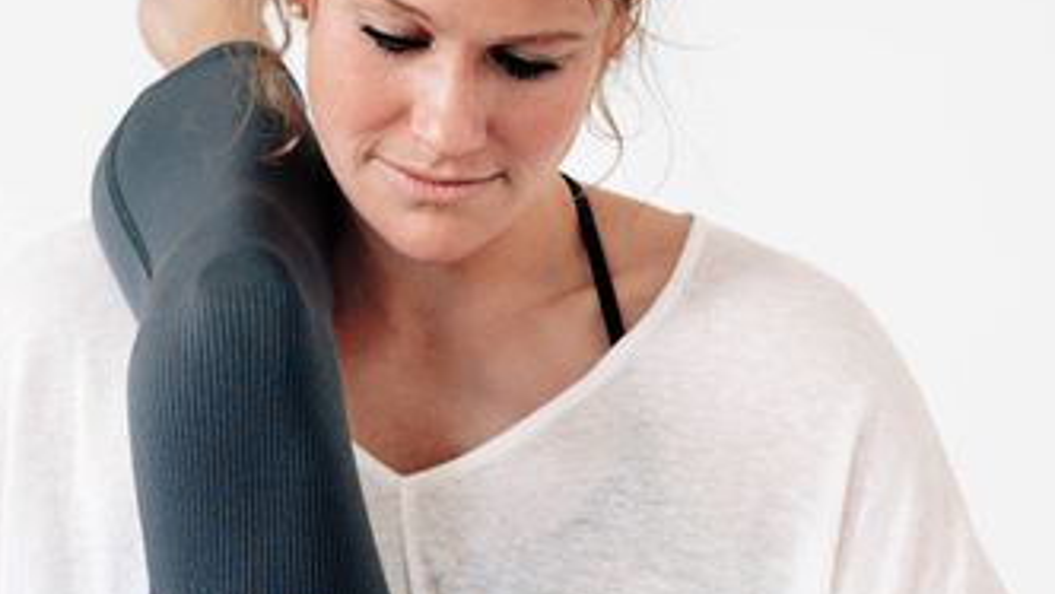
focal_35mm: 176
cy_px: 700
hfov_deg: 12.2
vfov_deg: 6.9
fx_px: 4925
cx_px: 308
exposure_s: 1/100
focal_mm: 75
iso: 1600
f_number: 4.5
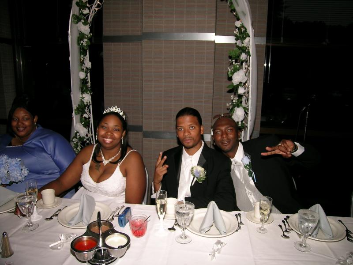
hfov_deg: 63.4
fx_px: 286
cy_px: 132
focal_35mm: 28
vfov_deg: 49.7
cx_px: 176
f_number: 4
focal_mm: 5.8
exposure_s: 1/60.1
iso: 50
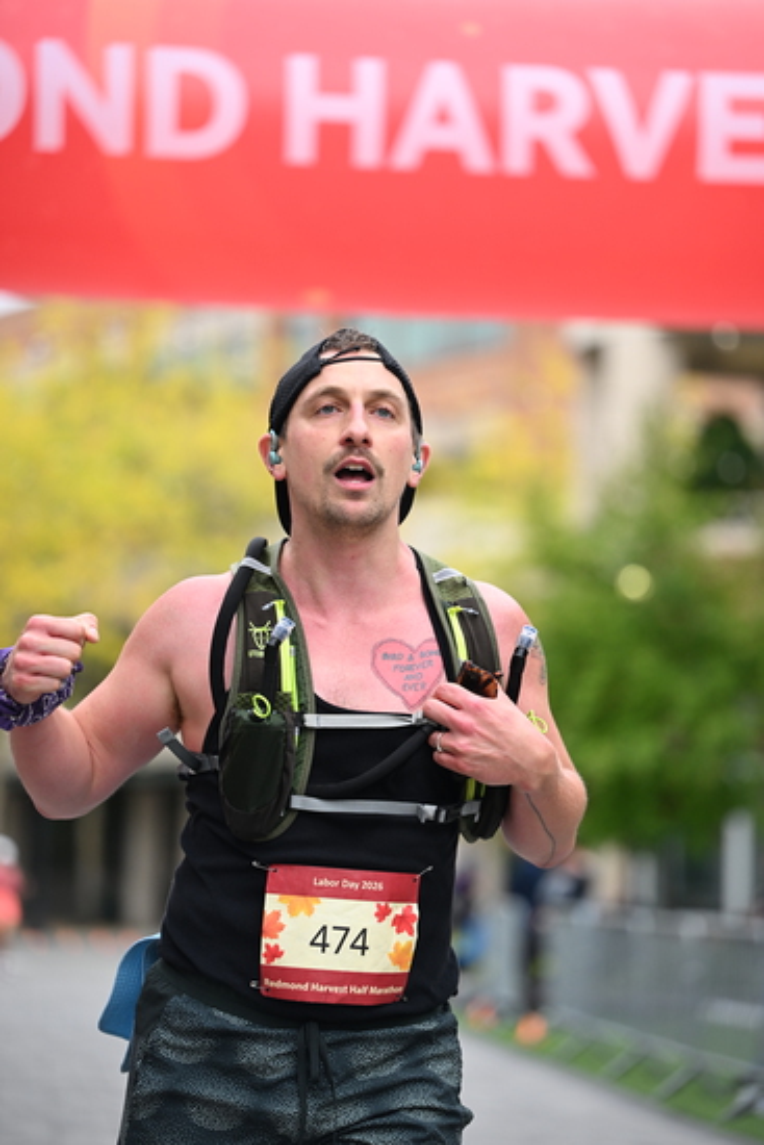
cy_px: 572
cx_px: 382
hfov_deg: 11.0
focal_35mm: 125
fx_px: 3976
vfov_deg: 16.4
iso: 640
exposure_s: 1/2000
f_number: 2.8
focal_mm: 125
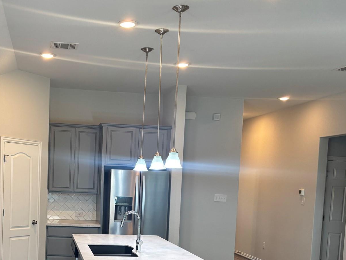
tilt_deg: -5.1
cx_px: 98
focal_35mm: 44
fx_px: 440
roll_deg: -2.5
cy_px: 206
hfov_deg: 42.0
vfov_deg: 32.0
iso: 100
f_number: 1.6
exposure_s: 1/60
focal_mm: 5.96
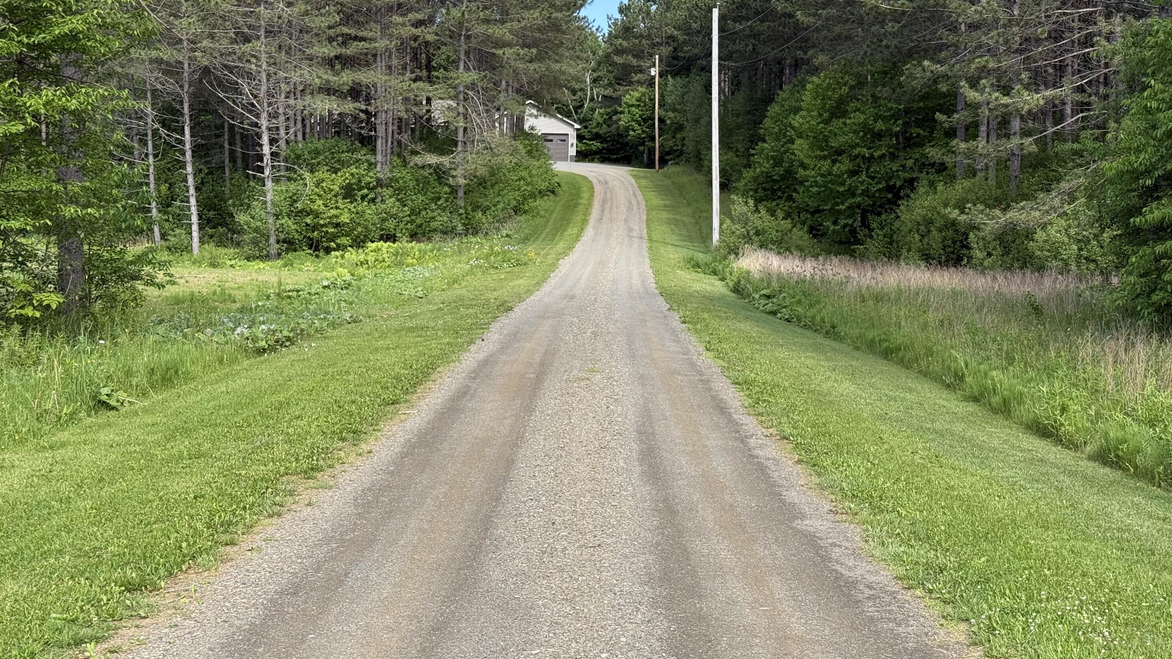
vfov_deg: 22.6
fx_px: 1647
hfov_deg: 39.2
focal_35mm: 53
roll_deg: -1.6
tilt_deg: -2.1
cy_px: 236
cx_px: 590
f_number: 1.78
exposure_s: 1/1883
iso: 80
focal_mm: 6.76
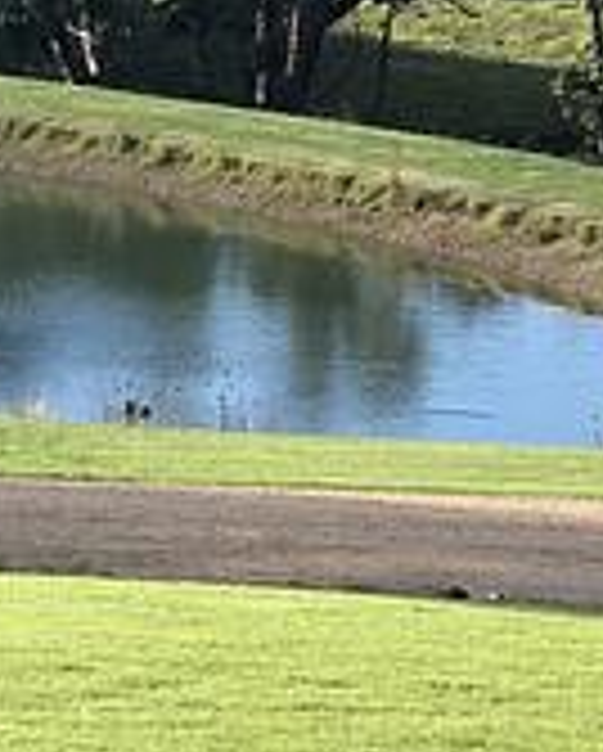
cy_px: 106
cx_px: -333
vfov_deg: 9.3
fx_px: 4609
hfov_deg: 7.3
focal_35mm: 207
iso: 20
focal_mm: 6.6
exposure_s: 1/264
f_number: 2.8
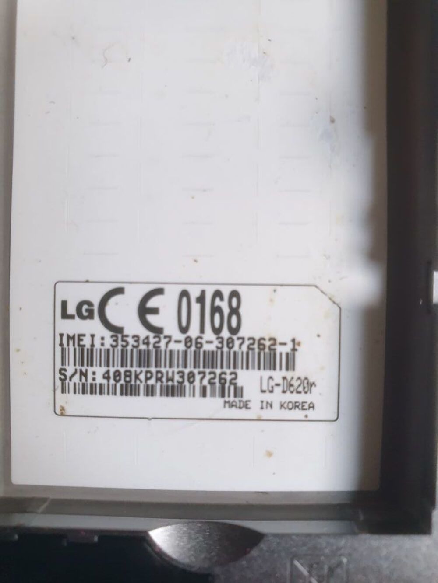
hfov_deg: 53.1
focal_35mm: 26
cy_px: 292
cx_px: 219
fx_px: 439
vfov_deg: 67.3
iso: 320
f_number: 2.4
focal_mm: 4.3
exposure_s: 1/50
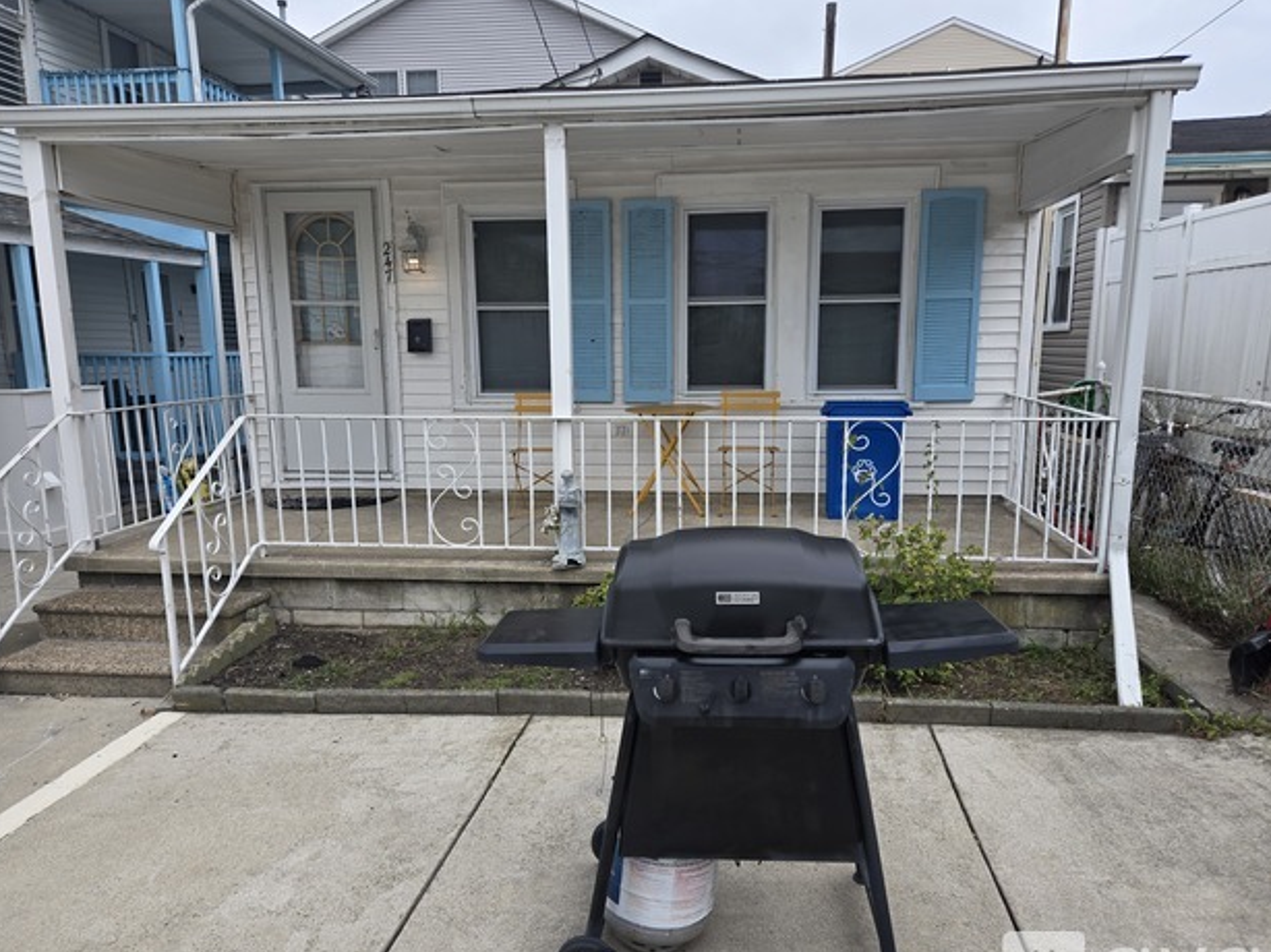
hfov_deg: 69.4
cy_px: 497
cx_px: 647
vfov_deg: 54.8
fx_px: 918
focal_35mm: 25
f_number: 1.8
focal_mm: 5.4
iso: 25
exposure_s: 1/1036
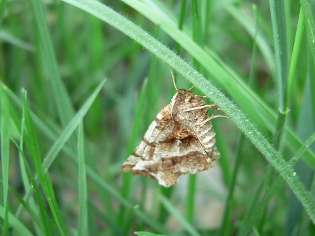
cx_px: 158
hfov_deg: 27.8
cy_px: 118
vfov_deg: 21.0
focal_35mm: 70
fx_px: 637
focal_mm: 11.6
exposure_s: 1/8
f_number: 2.8
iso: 100
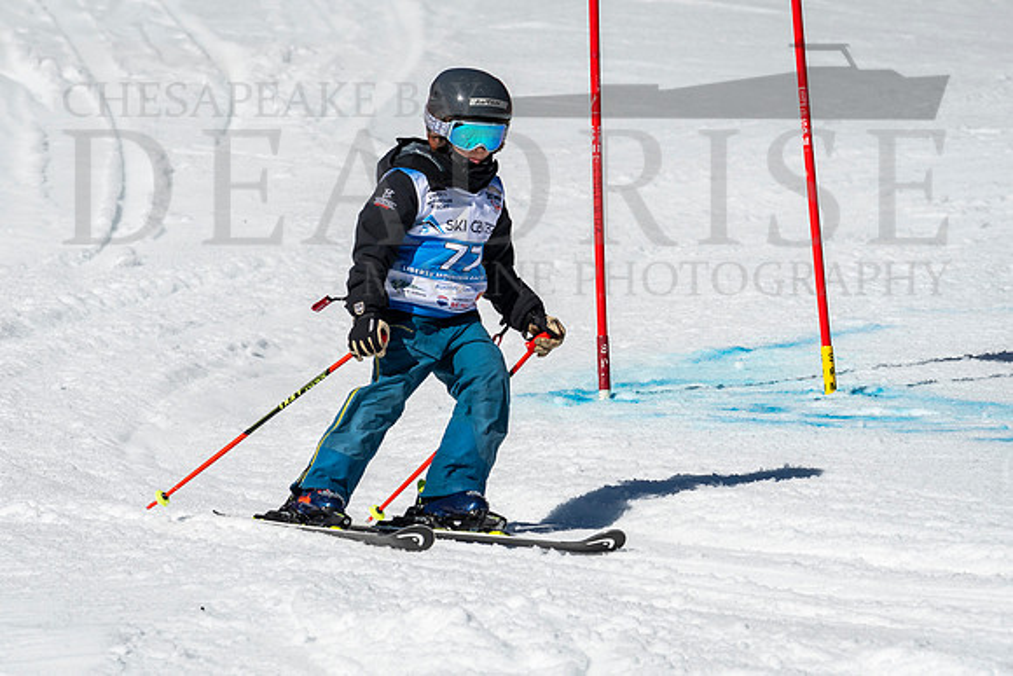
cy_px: 385
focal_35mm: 741
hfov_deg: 2.8
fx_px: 20865
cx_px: 431
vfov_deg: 1.9
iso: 200
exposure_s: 1/2000
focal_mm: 400
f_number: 8
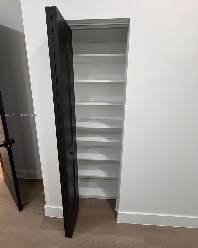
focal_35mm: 15
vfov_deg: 96.6
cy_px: 115
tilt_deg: -11.8
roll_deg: -0.2
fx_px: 110
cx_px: 96
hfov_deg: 84.0
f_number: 2.2
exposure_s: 1/120
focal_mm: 2.22
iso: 320
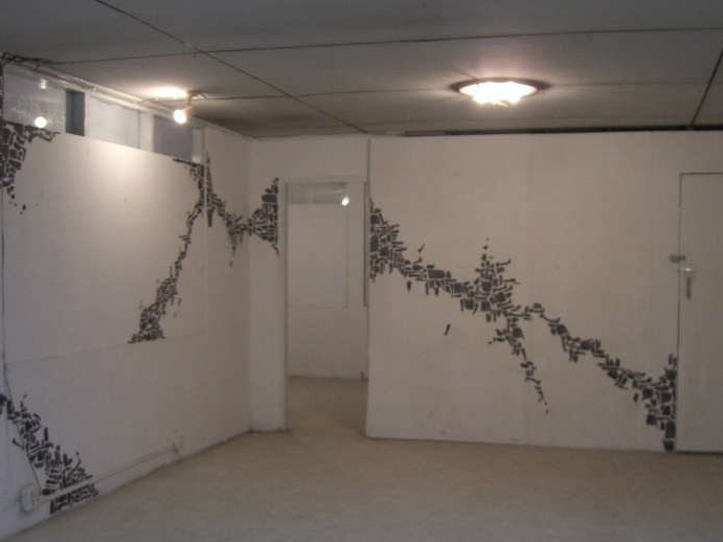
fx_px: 919
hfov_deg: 42.9
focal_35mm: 44
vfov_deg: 32.8
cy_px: 307
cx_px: 392
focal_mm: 7.9
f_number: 2.8
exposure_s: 1/40
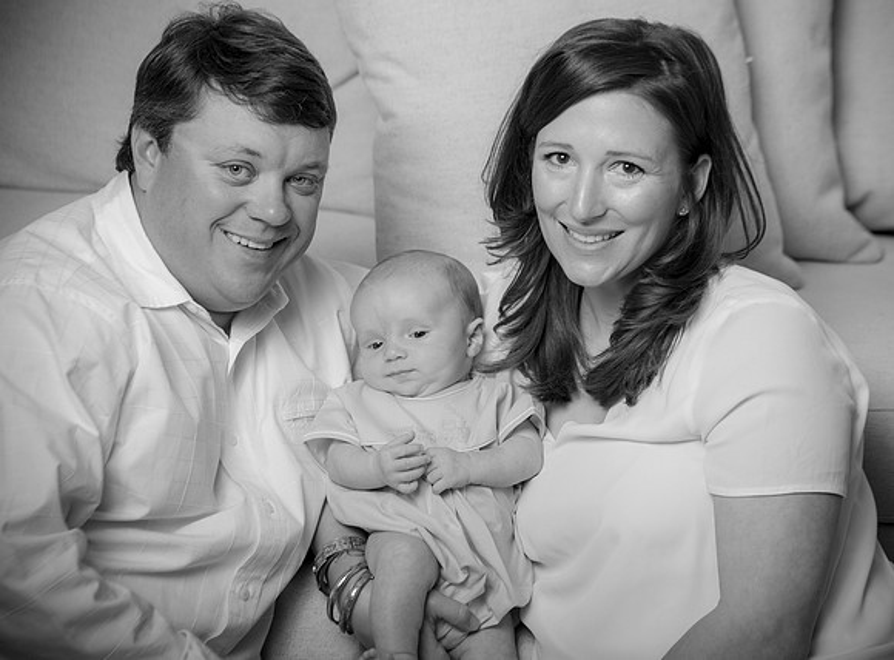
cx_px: 495
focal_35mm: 102
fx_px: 2619
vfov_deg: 14.4
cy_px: 330
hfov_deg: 19.4
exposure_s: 1/200
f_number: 5.6
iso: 250
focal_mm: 95
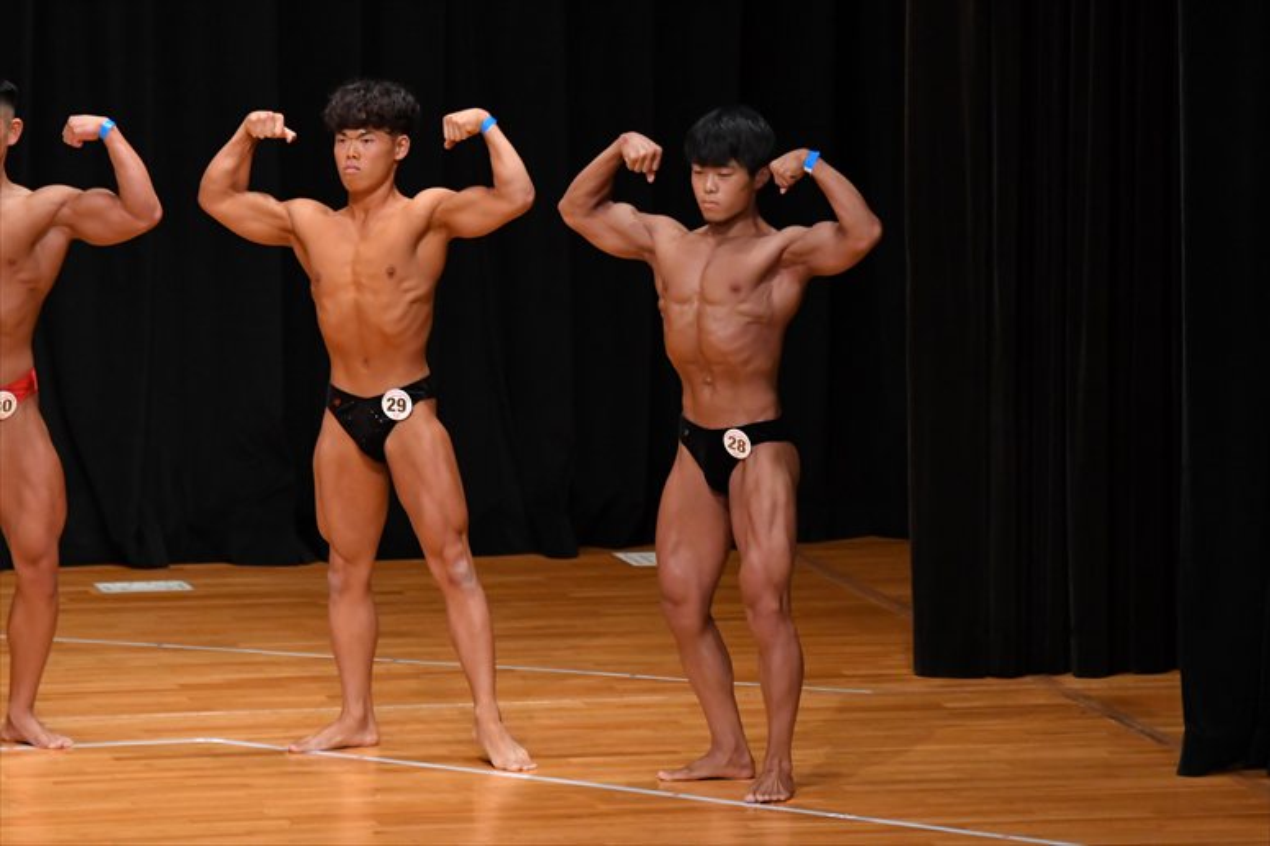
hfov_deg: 7.6
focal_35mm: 270
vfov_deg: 5.1
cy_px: 423
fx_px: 9520
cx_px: 635
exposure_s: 1/400
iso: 4000
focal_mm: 180
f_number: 5.6
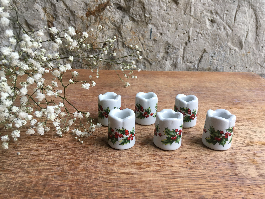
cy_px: 100
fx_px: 222
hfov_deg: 61.7
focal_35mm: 29
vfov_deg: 48.2
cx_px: 132
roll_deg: -0.6
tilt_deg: -21.3
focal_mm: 4.15
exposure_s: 1/33
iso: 40
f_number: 2.2
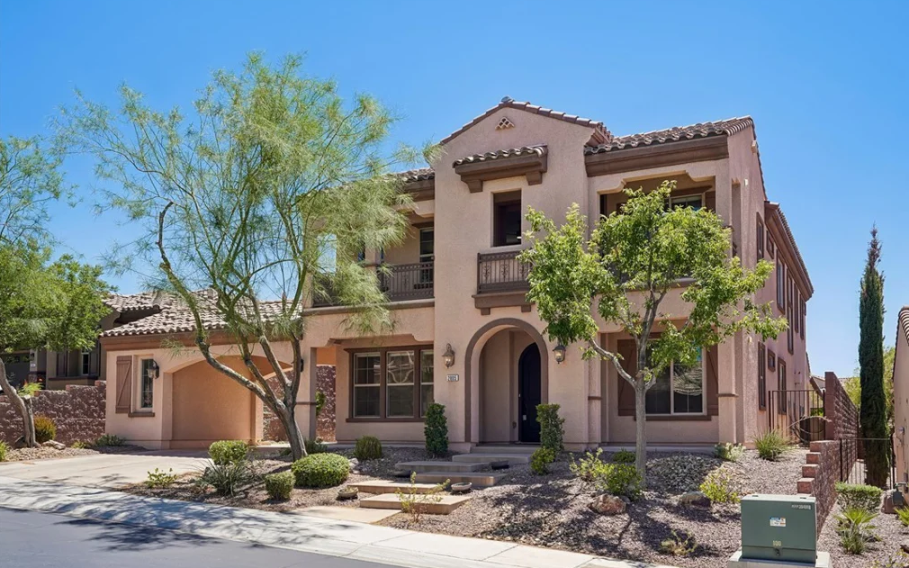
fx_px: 768
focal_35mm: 31
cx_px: 459
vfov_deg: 40.6
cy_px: 293
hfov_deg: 61.2
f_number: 8
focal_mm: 30
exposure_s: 1/100
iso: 100
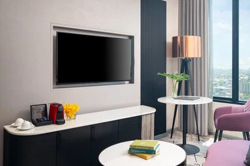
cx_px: 162
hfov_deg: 57.7
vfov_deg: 40.8
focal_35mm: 32
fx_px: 222
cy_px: 104
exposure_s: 1/50
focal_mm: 19
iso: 320
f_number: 8
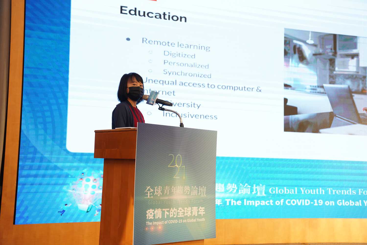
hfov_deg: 41.9
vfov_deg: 28.6
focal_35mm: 47
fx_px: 479
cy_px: 122
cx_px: 184
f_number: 3.5
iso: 1600
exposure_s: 1/200
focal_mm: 47
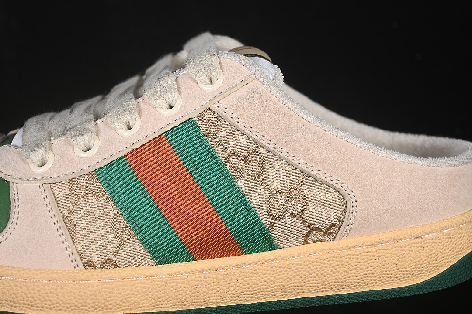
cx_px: 236
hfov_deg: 27.0
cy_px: 157
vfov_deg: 18.2
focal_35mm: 75
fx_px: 983
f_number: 7.1
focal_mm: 50
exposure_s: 1/60
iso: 160
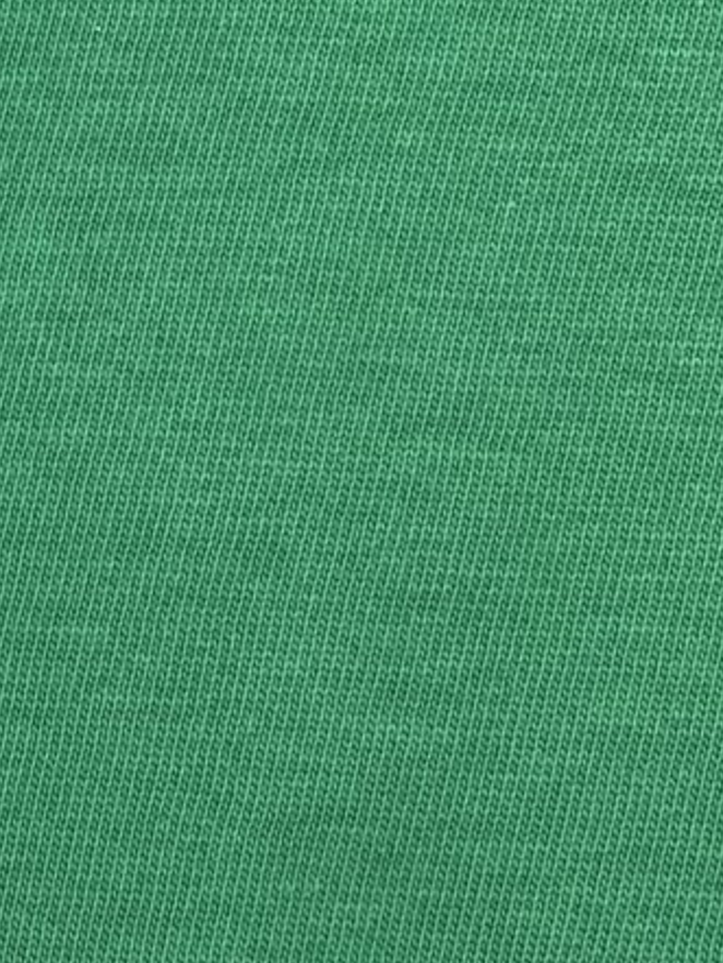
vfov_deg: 13.0
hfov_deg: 9.3
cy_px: 105
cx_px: -629
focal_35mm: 151
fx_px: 4203
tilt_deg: -86.6
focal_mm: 4.25
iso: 32
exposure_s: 1/122
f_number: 1.8
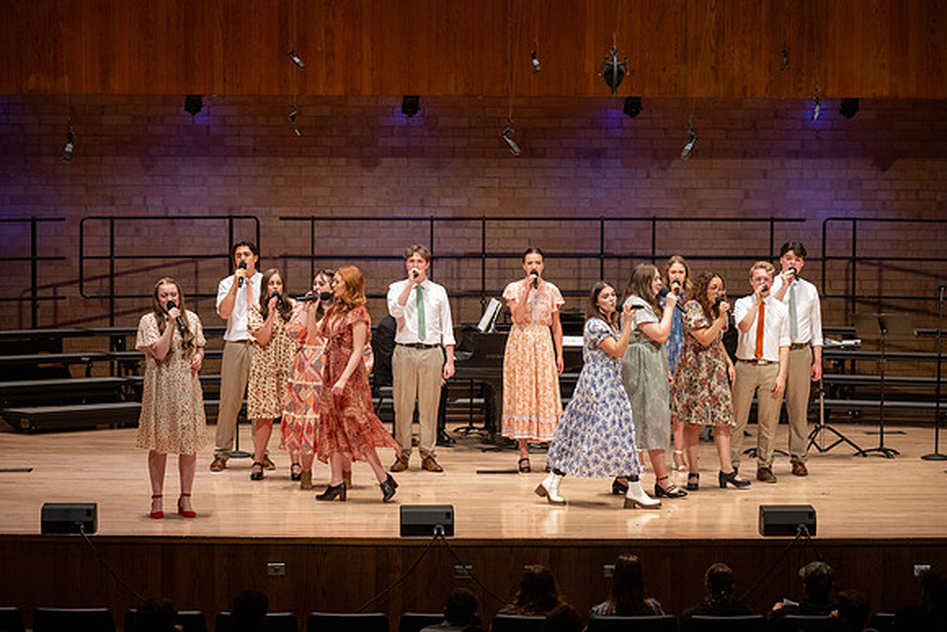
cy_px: 326
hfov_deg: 17.6
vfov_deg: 11.8
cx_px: 451
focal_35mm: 117
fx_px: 3066
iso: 2000
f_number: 2.8
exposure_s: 1/500
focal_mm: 110
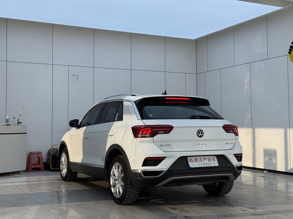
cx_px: 146
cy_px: 110
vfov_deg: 30.3
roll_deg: +1.8
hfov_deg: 39.7
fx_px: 406
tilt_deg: +2.3
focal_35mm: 48
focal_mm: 6.76
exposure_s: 1/1287
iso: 64
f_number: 1.78
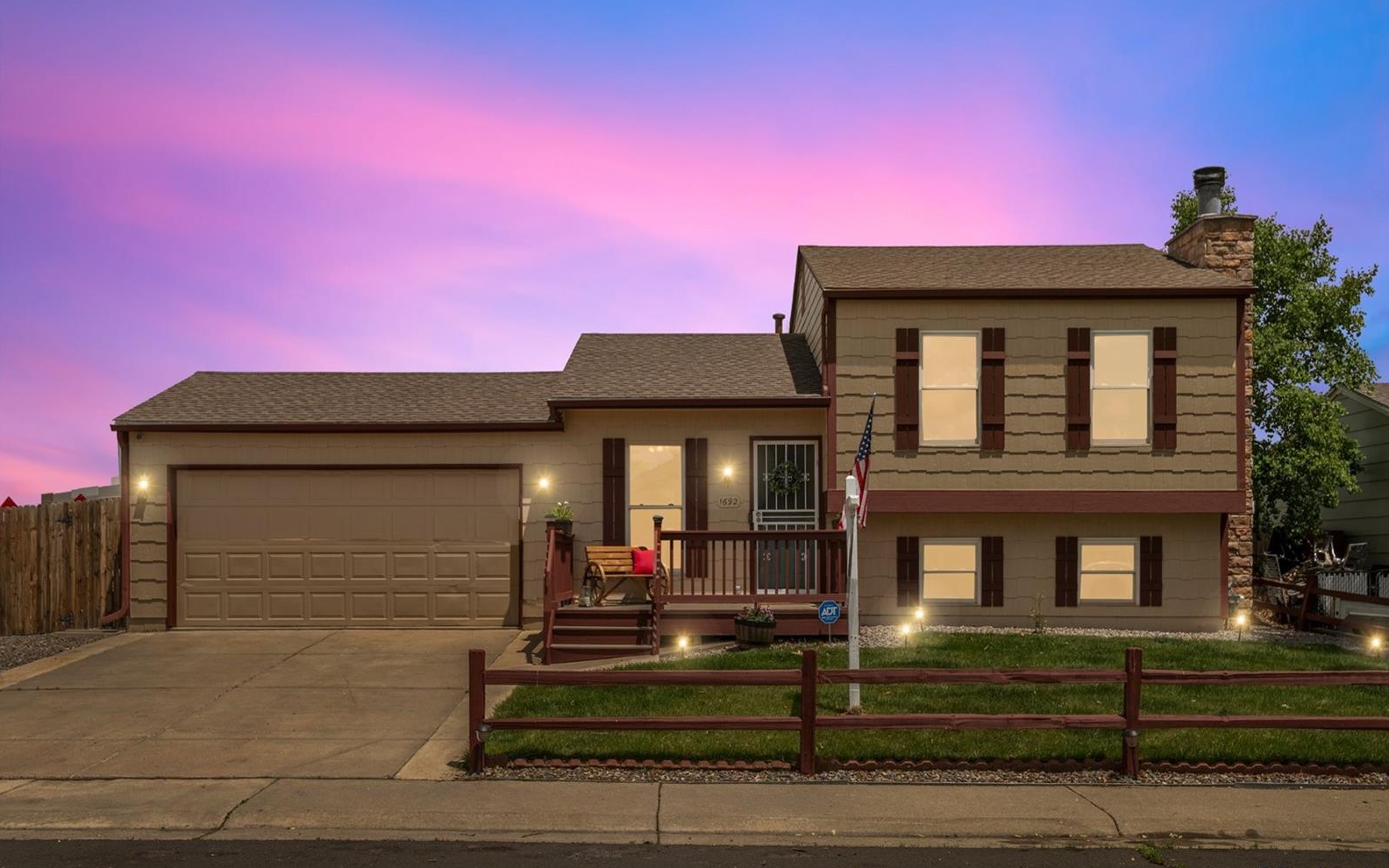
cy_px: 430
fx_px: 1363
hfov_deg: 54.0
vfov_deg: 35.3
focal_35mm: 36
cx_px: 699
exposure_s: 1/2500
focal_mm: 35
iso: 400
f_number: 8
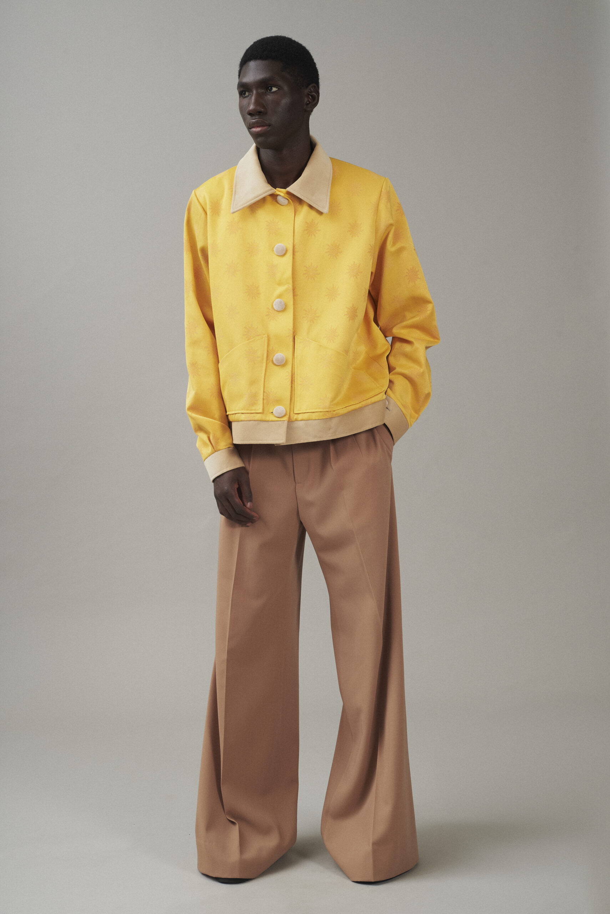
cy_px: 457
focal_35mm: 65
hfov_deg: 20.9
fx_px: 1650
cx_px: 305
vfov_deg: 30.9
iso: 200
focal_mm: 65
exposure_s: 1/160
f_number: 11
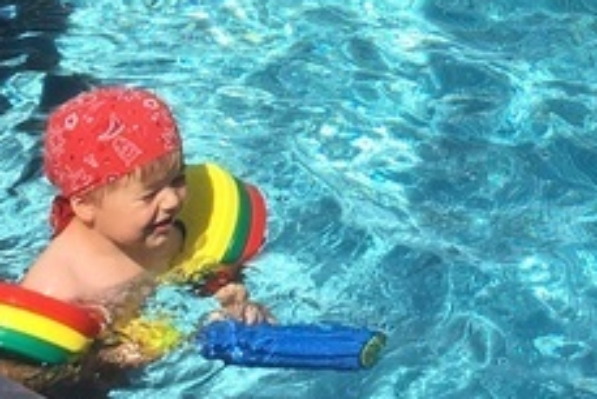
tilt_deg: -17.5
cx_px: 673
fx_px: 2240
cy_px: -310
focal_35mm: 135
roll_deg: -3.3
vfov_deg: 9.7
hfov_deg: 14.8
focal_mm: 4.15
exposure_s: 1/1672
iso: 25
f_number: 2.2
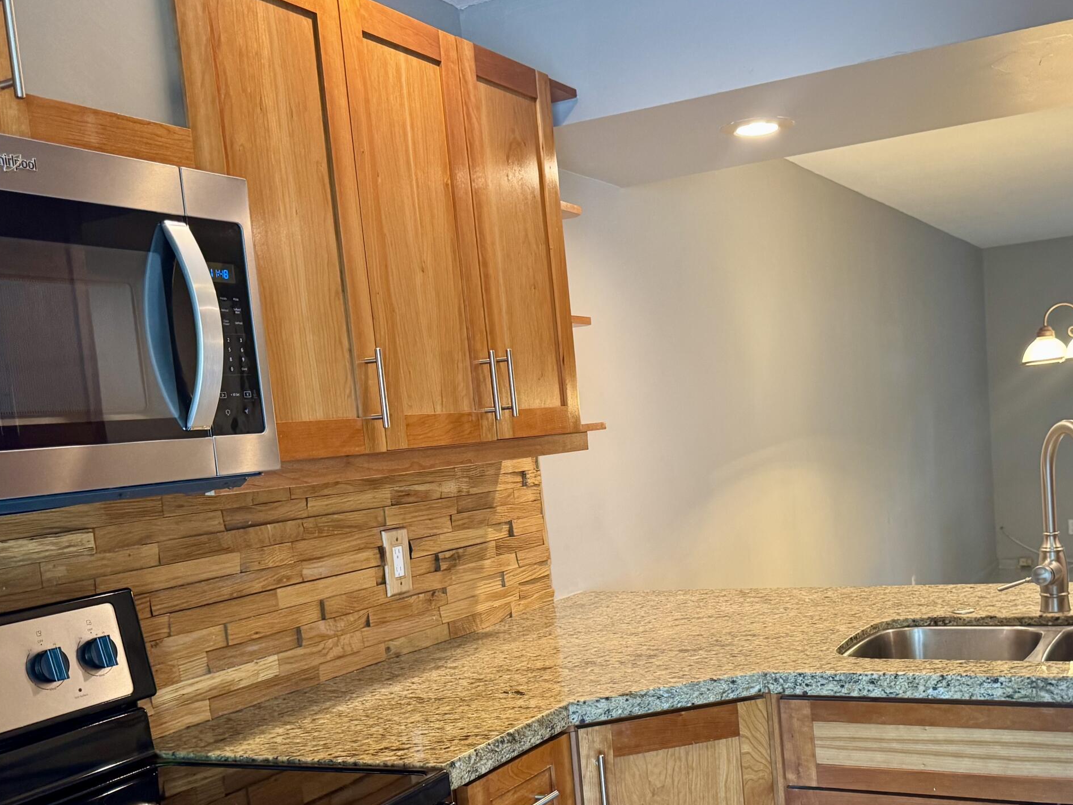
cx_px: 642
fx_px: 1178
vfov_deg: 37.3
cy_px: 544
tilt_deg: -6.5
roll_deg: +4.8
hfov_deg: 48.7
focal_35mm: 38
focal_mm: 6.76
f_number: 1.78
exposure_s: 1/60
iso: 320
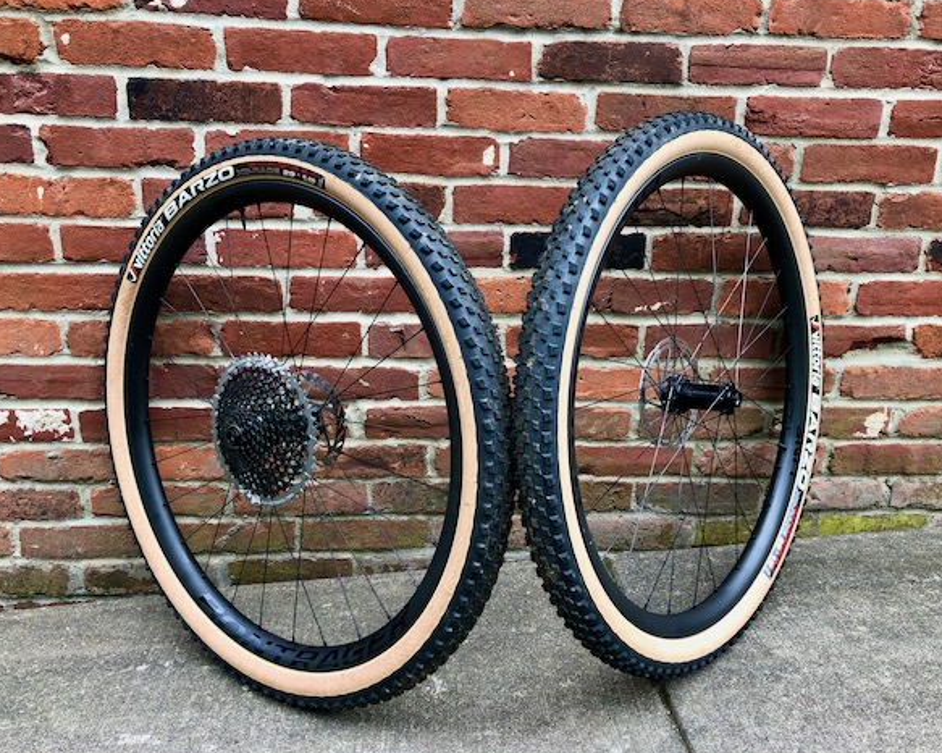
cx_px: 485
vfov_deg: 48.5
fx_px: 836
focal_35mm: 30
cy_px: 380
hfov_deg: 58.8
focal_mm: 3.99
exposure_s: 1/182
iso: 20
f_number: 1.8
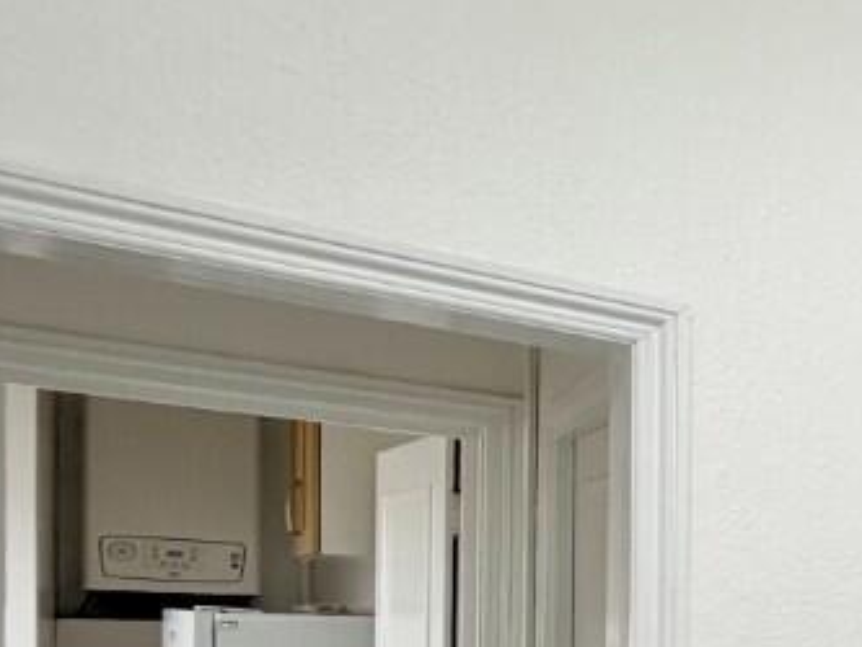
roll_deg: -1.8
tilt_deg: -2.3
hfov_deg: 28.3
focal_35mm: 43
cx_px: 1299
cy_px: 655
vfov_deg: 31.0
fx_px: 1071
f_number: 2.2
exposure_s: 1/121
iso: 125
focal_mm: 2.22
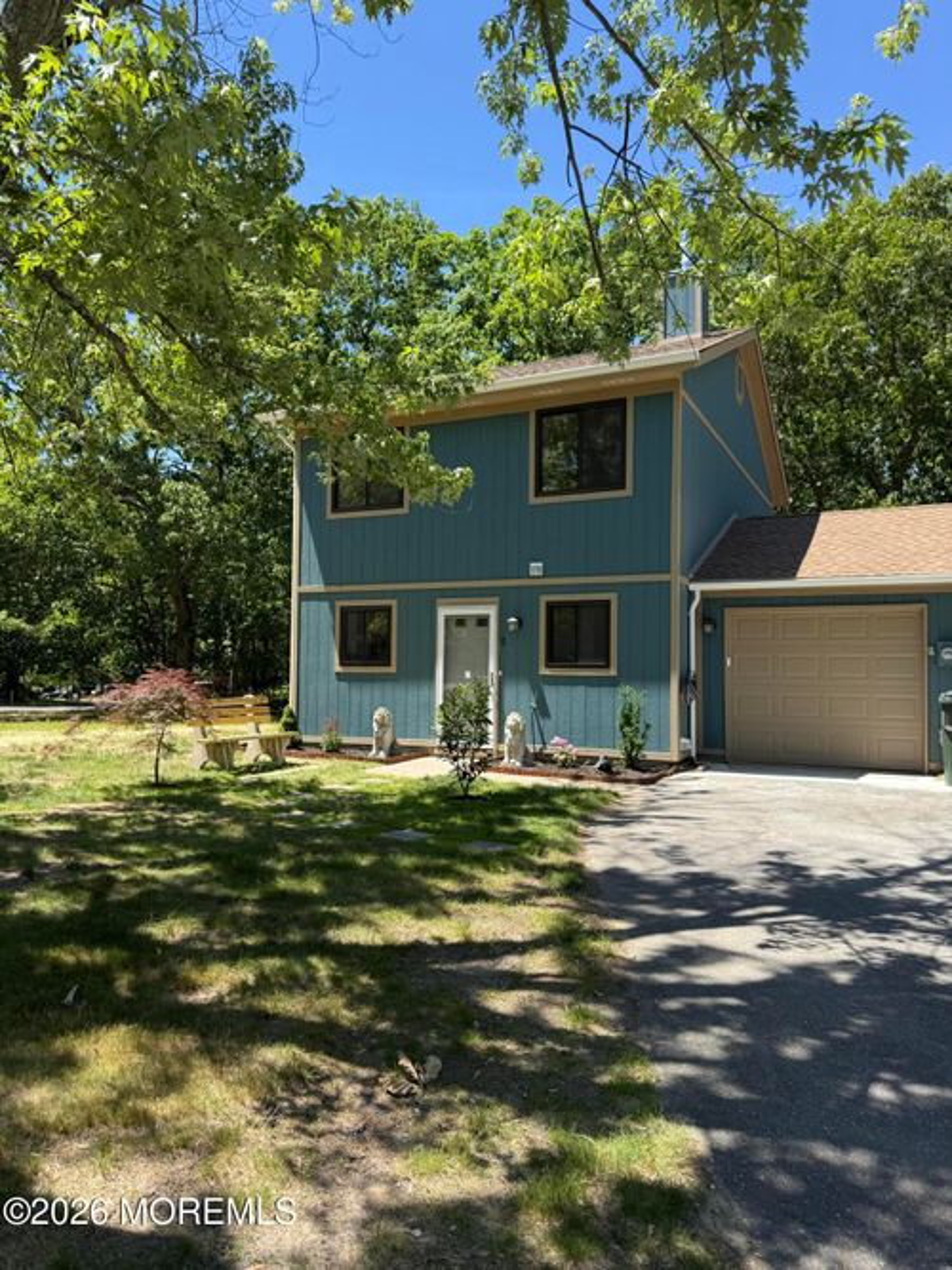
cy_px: 635
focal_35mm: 24
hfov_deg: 56.8
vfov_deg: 71.6
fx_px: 880
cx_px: 476
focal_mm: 6.76
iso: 80
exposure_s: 1/1250
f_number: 1.78
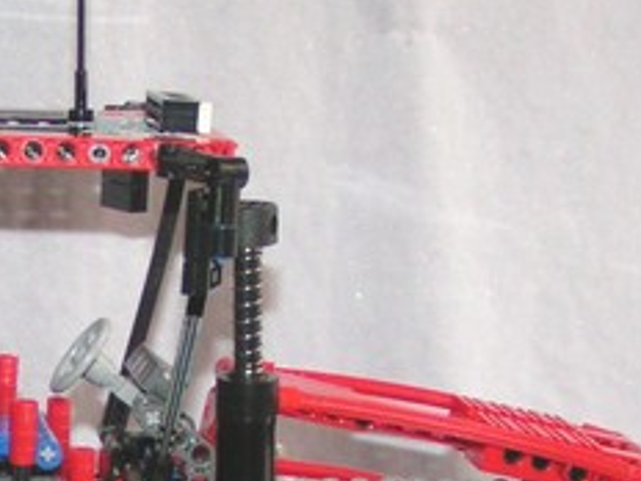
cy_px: 473
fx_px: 1944
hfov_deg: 17.9
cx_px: -94
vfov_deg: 13.9
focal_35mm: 105
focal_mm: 5.8
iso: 200
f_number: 2.8
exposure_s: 1/40
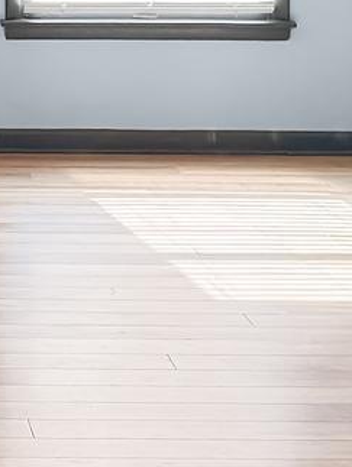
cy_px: -121
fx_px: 2057
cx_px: -319
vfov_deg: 12.6
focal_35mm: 152
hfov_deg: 9.3
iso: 125
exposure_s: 1/240
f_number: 1.8
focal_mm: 6.76
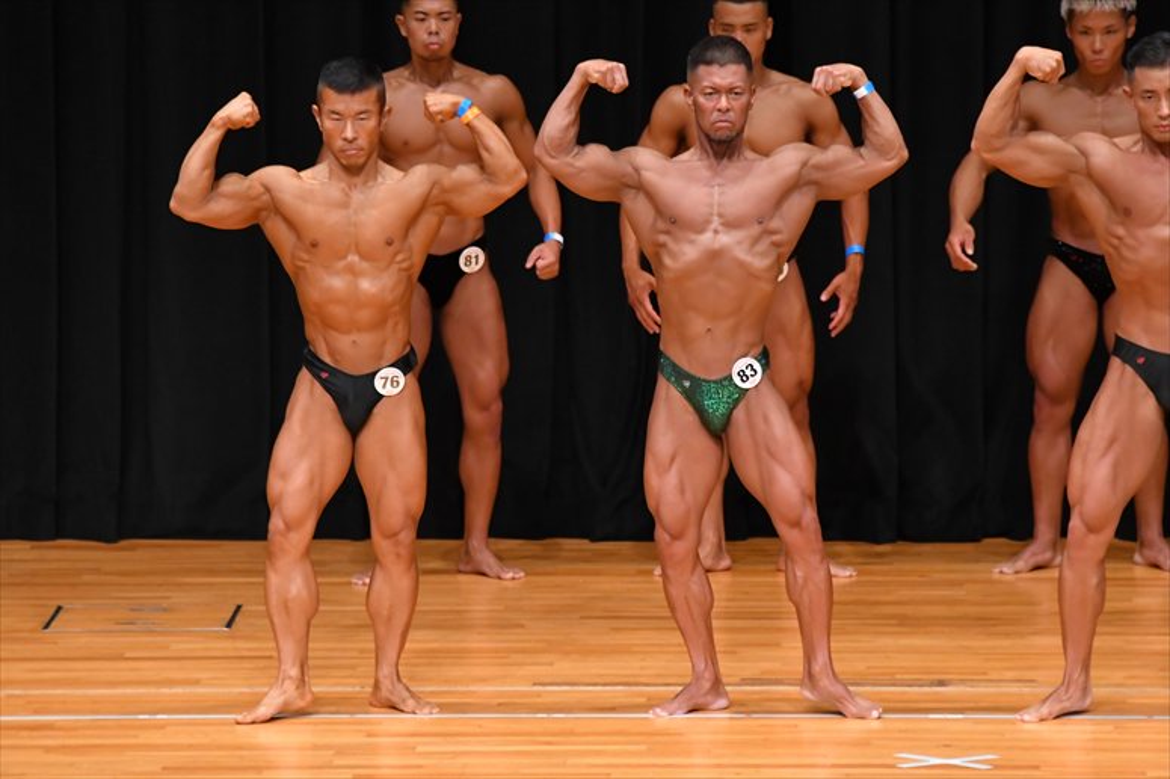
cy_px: 390
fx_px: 9258
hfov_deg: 7.2
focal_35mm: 285
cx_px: 585
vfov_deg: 4.8
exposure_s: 1/400
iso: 4000
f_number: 5.6
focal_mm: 190
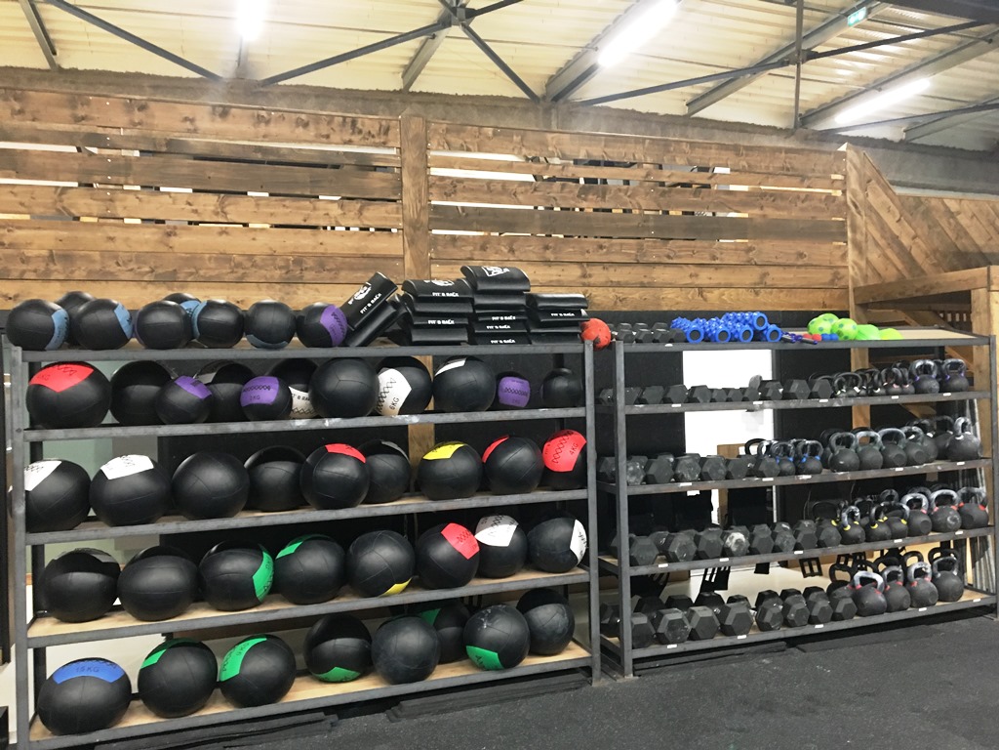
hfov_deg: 61.7
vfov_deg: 48.2
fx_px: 837
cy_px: 375
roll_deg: +0.6
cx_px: 500
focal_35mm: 29
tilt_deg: +1.0
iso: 200
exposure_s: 1/20
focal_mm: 4.15
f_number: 2.2
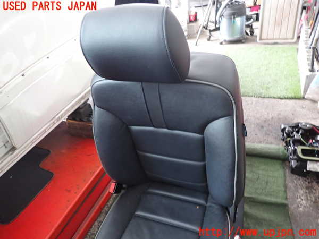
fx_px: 230
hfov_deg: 69.4
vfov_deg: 54.9
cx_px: 160
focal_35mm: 25
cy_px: 120
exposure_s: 1/30
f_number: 2
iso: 320
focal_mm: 4.5
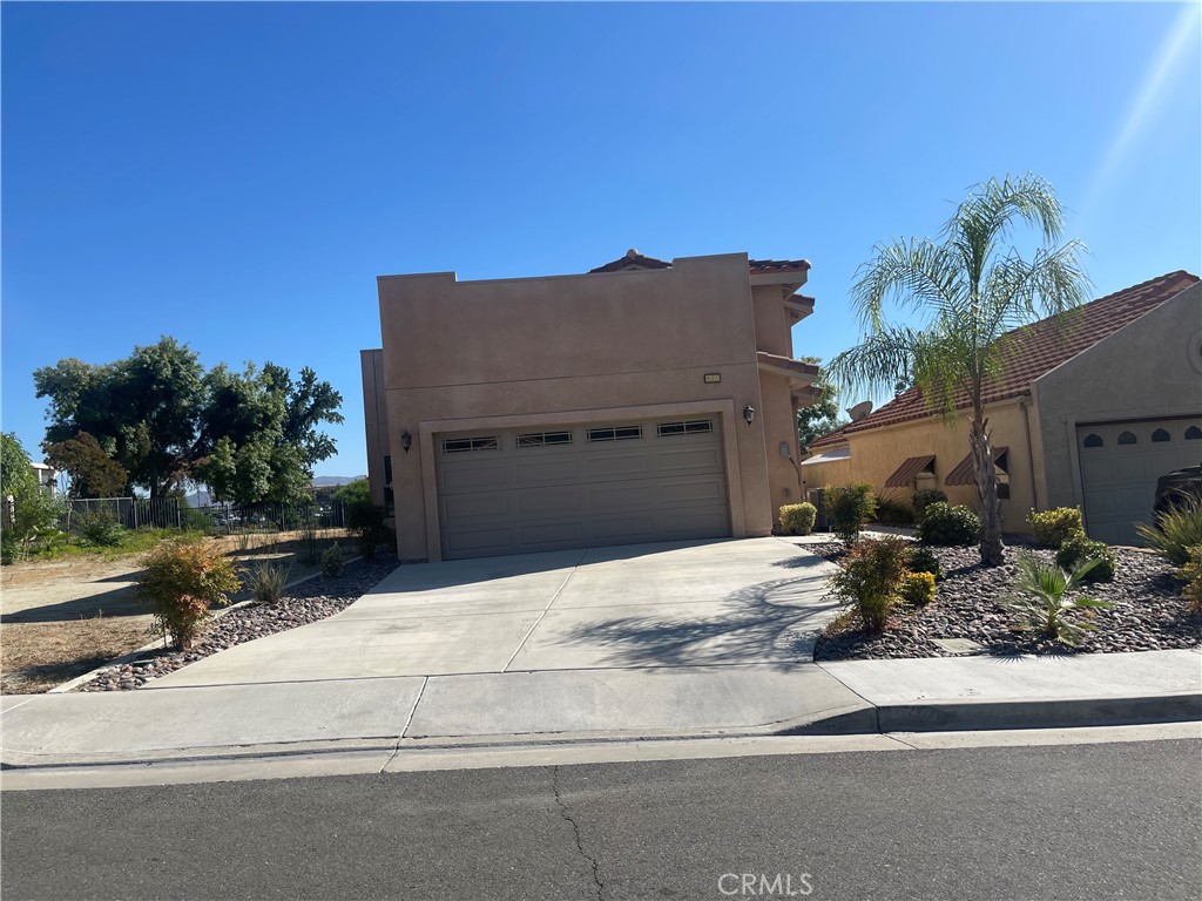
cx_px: 601
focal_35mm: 25
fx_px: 868
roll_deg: +4.3
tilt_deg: +0.2
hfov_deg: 69.4
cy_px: 450
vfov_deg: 54.9
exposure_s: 1/4717
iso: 32
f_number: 1.6
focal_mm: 5.1
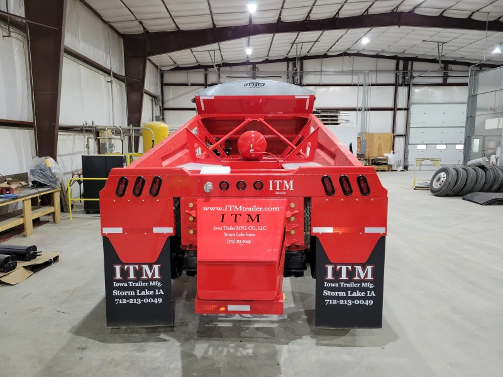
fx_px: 378
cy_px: 188
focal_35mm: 26
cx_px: 252
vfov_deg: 53.1
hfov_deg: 67.3
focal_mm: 5.4
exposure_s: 1/60
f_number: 1.8
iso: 200
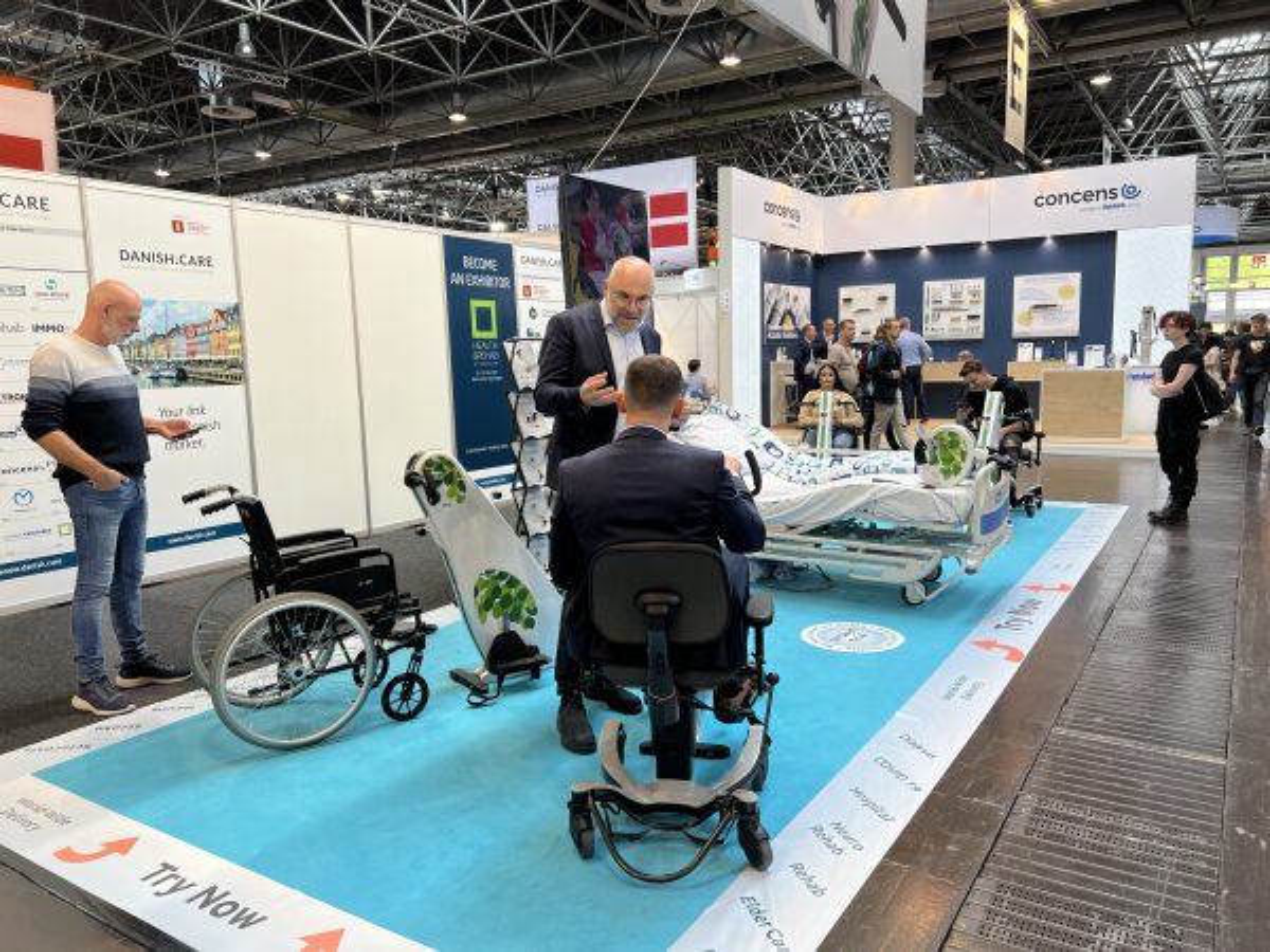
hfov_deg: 67.3
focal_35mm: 26
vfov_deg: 53.1
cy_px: 476
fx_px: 954
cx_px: 635
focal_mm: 5.7
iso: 40
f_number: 1.5
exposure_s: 1/100
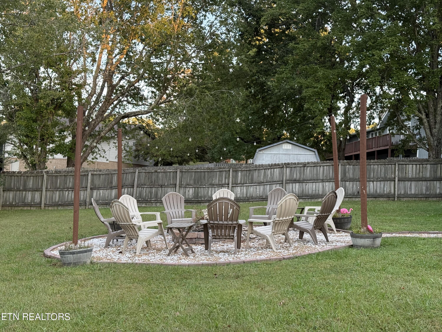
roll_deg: -1.9
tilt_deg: +3.4
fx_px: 613
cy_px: 166
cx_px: 221
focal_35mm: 48
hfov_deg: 39.7
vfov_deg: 30.3
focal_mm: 6.76
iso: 125
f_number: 1.78
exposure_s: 1/200
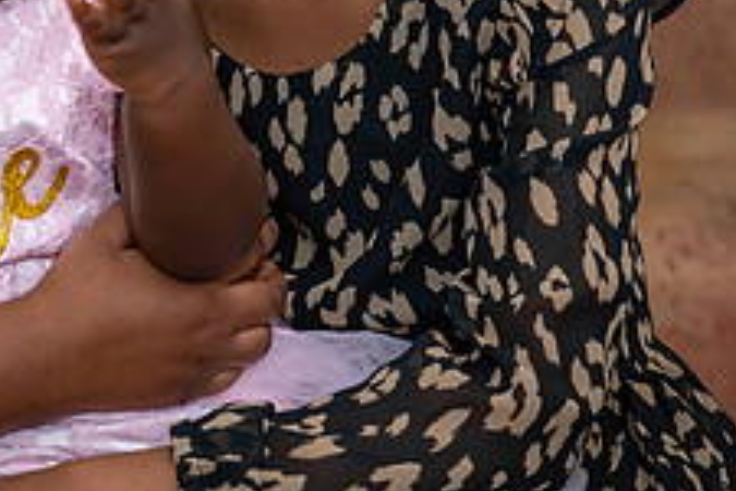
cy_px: 40
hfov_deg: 12.3
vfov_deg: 8.4
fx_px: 3312
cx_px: -195
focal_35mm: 162
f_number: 4
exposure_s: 1/200
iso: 250
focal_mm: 50
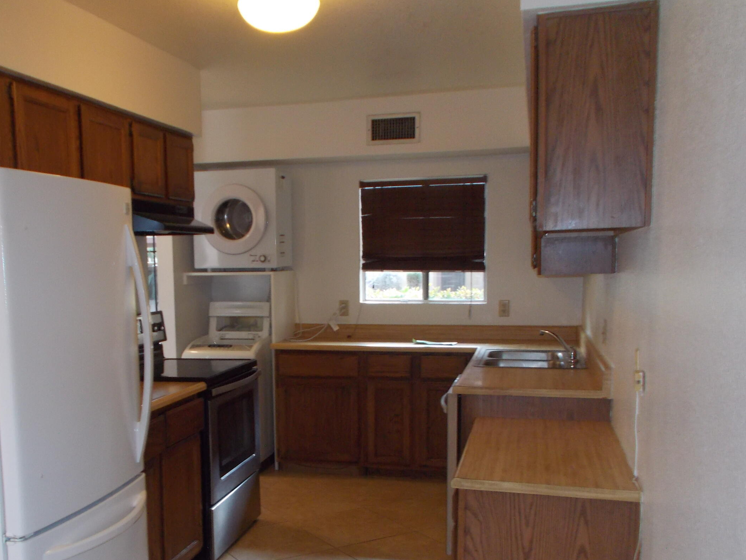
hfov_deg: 49.6
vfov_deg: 38.3
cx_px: 274
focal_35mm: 37
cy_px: 365
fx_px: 797
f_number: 3.2
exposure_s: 1/25
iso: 200
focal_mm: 4.6
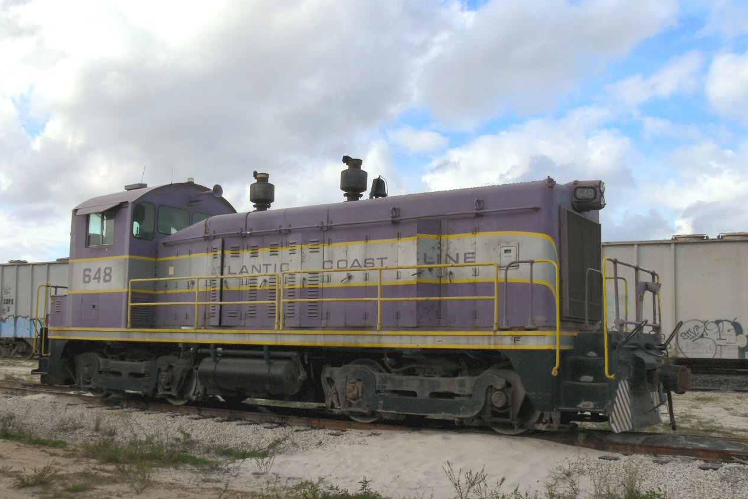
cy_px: 258
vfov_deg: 36.0
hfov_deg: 51.9
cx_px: 370
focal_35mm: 37
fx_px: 769
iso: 80
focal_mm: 7.4
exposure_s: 1/500
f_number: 6.3
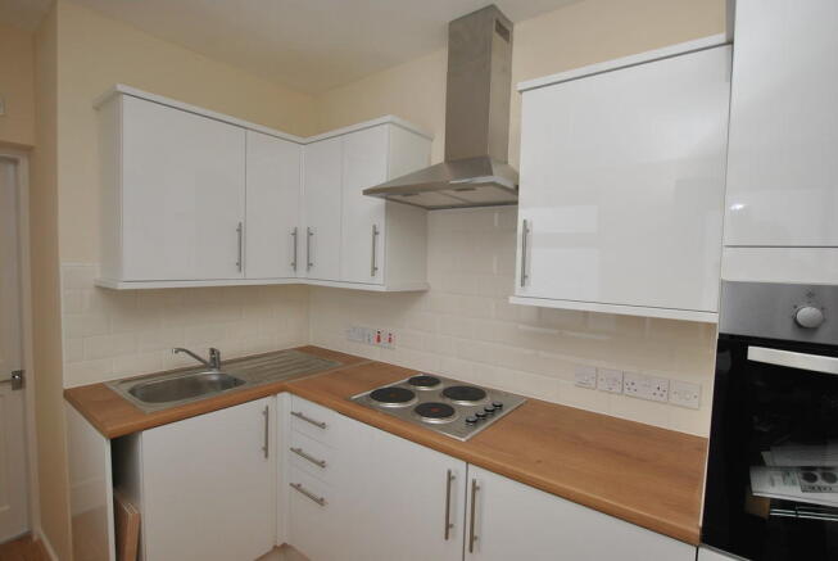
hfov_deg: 92.4
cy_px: 280
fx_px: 402
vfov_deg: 69.8
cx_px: 419
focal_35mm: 17
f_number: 4
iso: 200
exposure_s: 1/60
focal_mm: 11.5
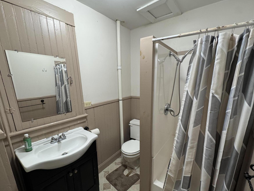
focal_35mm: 16
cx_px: 131
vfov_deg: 77.8
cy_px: 108
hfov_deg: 94.5
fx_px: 117
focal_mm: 2.22
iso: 250
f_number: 2.2
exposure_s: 1/60
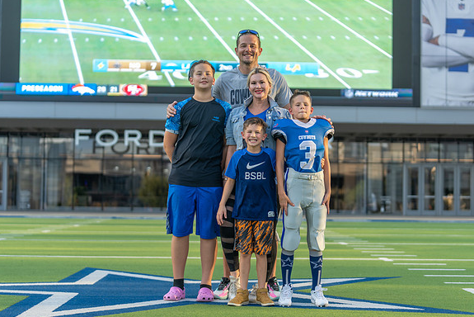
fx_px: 988
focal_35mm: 75
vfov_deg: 18.2
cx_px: 252
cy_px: 167
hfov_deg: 27.0
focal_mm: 70
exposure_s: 1/400
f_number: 2.8
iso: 125
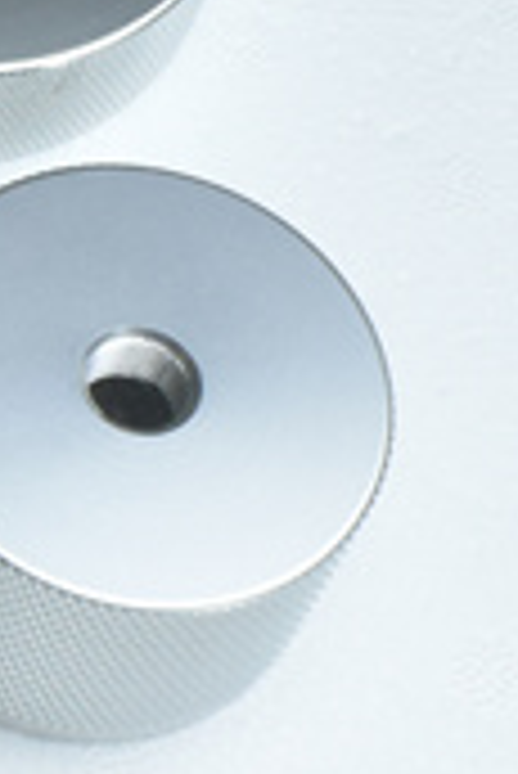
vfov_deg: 9.9
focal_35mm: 207
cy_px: 684
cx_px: -905
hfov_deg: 6.2
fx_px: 4458
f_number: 25
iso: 560
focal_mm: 22
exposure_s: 1/30
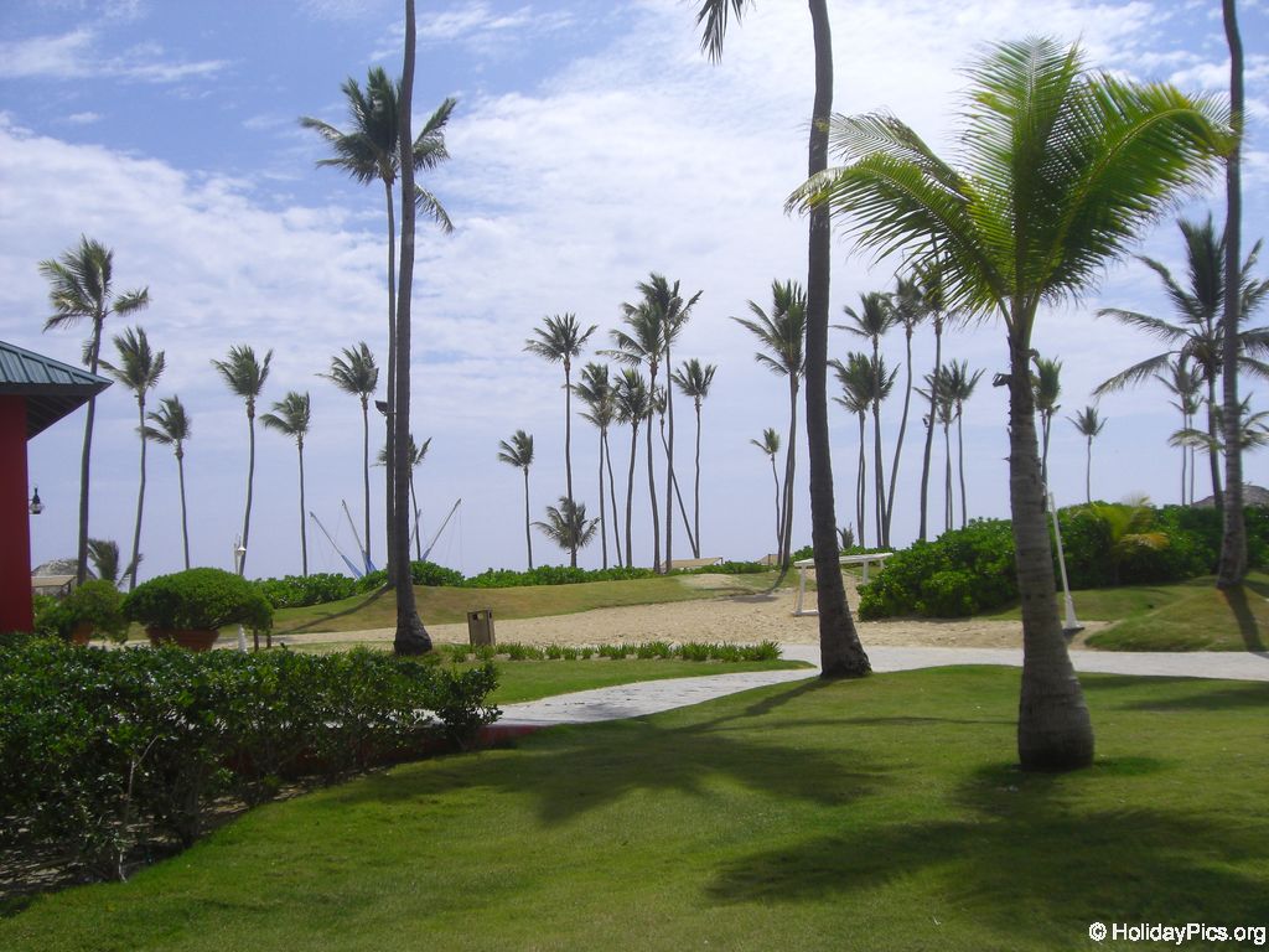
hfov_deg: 49.0
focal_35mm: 38
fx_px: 1393
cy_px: 476
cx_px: 634
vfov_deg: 37.7
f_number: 8
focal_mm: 6.2
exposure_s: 1/320
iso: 64
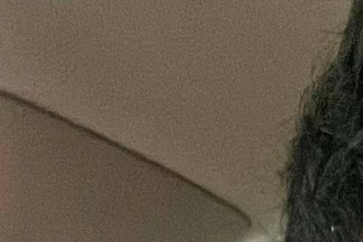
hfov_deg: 8.3
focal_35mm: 237
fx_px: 2389
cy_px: 929
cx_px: 672
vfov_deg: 5.2
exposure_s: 1/29
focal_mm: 2.87
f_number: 2.2
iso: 400
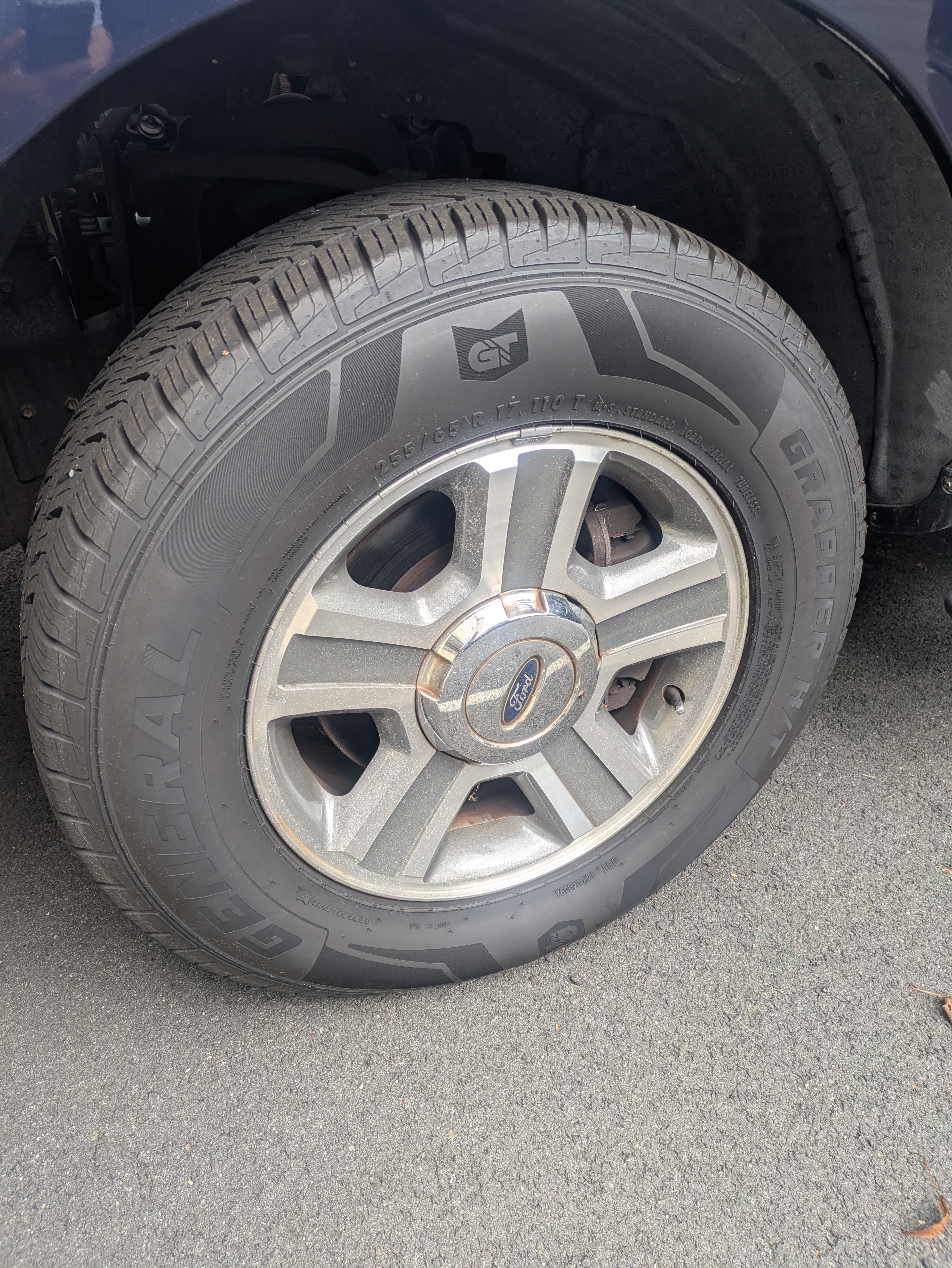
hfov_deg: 54.9
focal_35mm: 25
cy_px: 634
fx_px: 916
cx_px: 476
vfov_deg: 69.4
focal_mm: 5.43
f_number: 1.89
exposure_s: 1/120
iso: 51
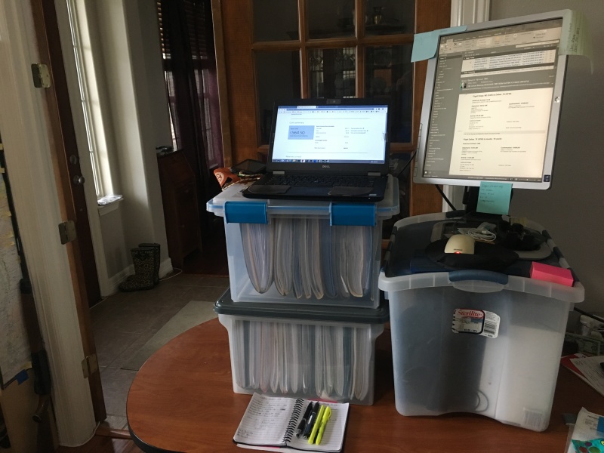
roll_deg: +2.8
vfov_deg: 48.2
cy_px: 226
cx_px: 302
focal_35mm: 29
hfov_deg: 61.7
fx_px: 506
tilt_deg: -16.3
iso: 125
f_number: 2.2
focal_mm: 4.15
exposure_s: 1/30
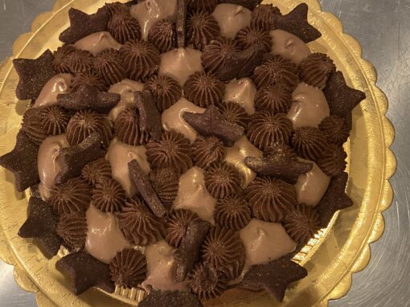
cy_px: 150
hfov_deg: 53.8
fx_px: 403
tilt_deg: -77.1
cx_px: 178
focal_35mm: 34
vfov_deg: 41.8
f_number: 1.8
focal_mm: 4.25
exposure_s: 1/33
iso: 400
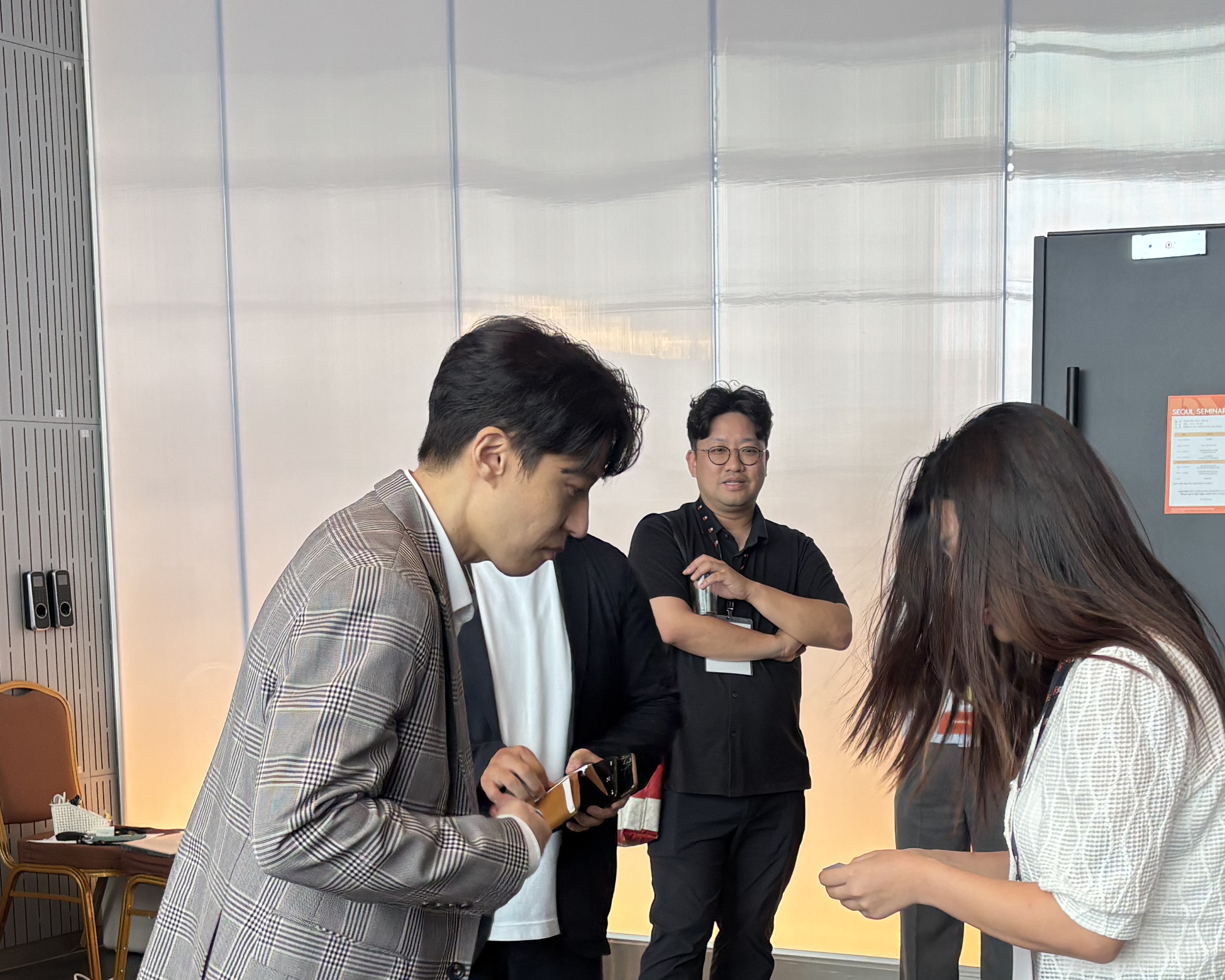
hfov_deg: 31.8
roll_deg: +0.3
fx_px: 2139
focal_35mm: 59
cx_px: 785
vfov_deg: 25.3
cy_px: 797
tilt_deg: -8.0
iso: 80
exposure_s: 1/121
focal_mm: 5.96
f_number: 1.6
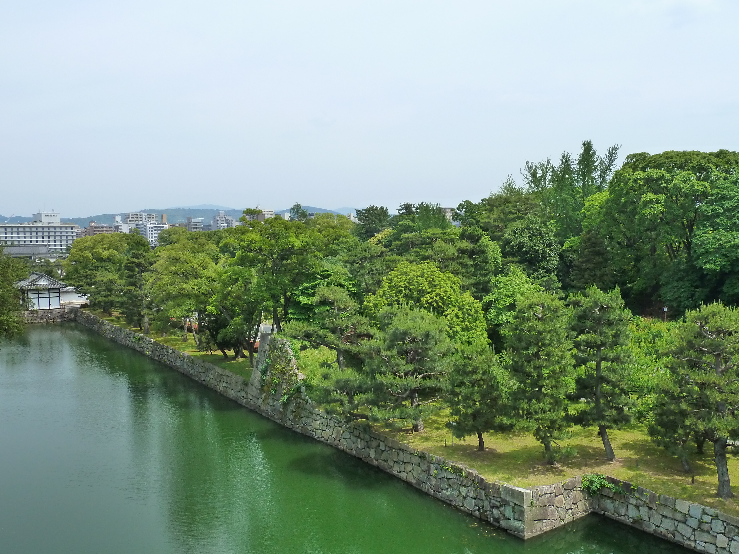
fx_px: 683
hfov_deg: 56.8
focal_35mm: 32
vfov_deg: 44.2
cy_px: 277
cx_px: 370
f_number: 5
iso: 200
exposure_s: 1/500
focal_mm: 5.3
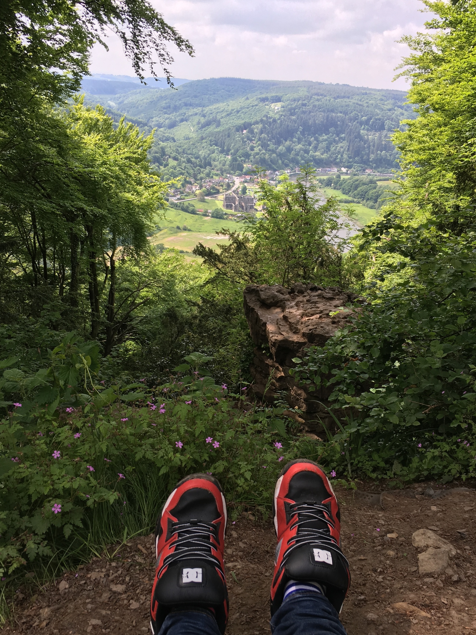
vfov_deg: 54.0
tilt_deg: -20.2
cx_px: 245
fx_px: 623
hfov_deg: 41.8
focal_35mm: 34
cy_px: 320
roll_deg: -5.1
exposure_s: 1/553
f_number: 2.2
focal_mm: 4.15
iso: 25
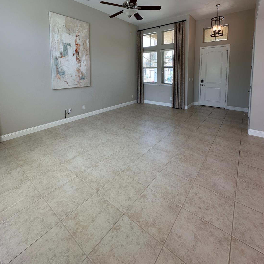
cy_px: 85
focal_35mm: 17
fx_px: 147
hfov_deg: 84.0
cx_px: 131
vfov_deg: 80.8
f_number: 2.2
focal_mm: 2.22
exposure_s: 1/120
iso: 100
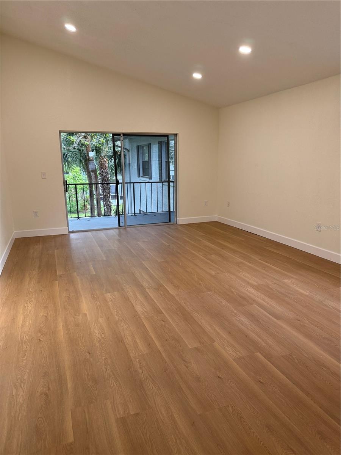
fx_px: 315
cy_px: 228
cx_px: 170
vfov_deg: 71.6
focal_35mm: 24
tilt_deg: -12.0
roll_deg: +0.4
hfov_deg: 56.8
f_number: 1.78
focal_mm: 6.76
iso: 160
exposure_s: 1/164
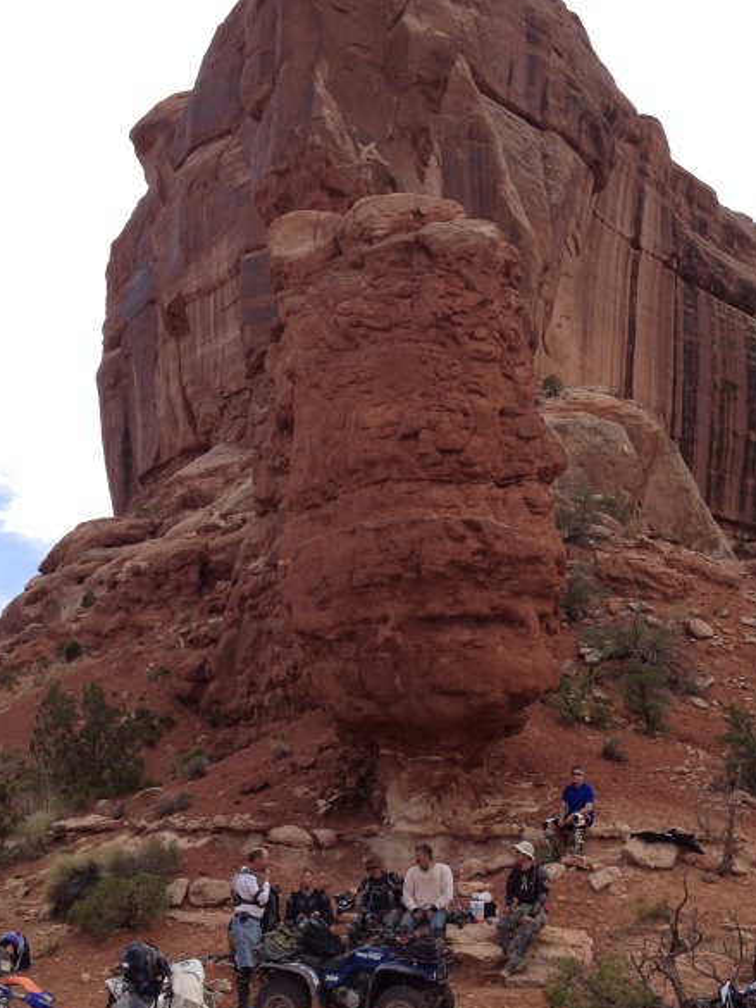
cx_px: 408
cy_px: 542
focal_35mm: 51
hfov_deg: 28.6
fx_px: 1485
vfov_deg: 37.5
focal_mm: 4.28
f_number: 2.4
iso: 50
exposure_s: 1/1381
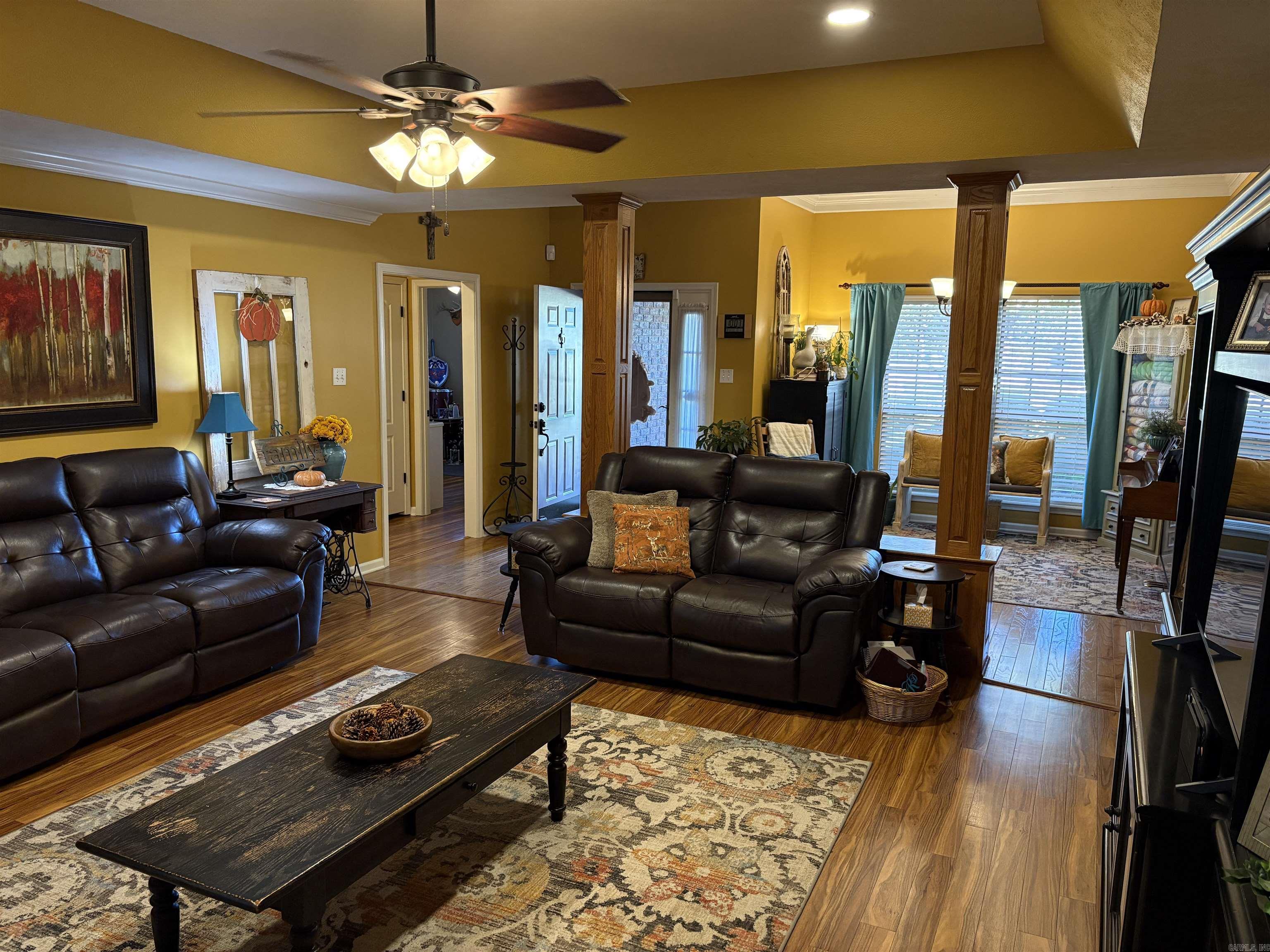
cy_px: 476
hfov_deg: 67.3
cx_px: 635
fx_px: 954
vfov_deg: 53.1
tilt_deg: -7.7
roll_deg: -1.0
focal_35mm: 26
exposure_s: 1/60
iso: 320
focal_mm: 5.96
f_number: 1.6
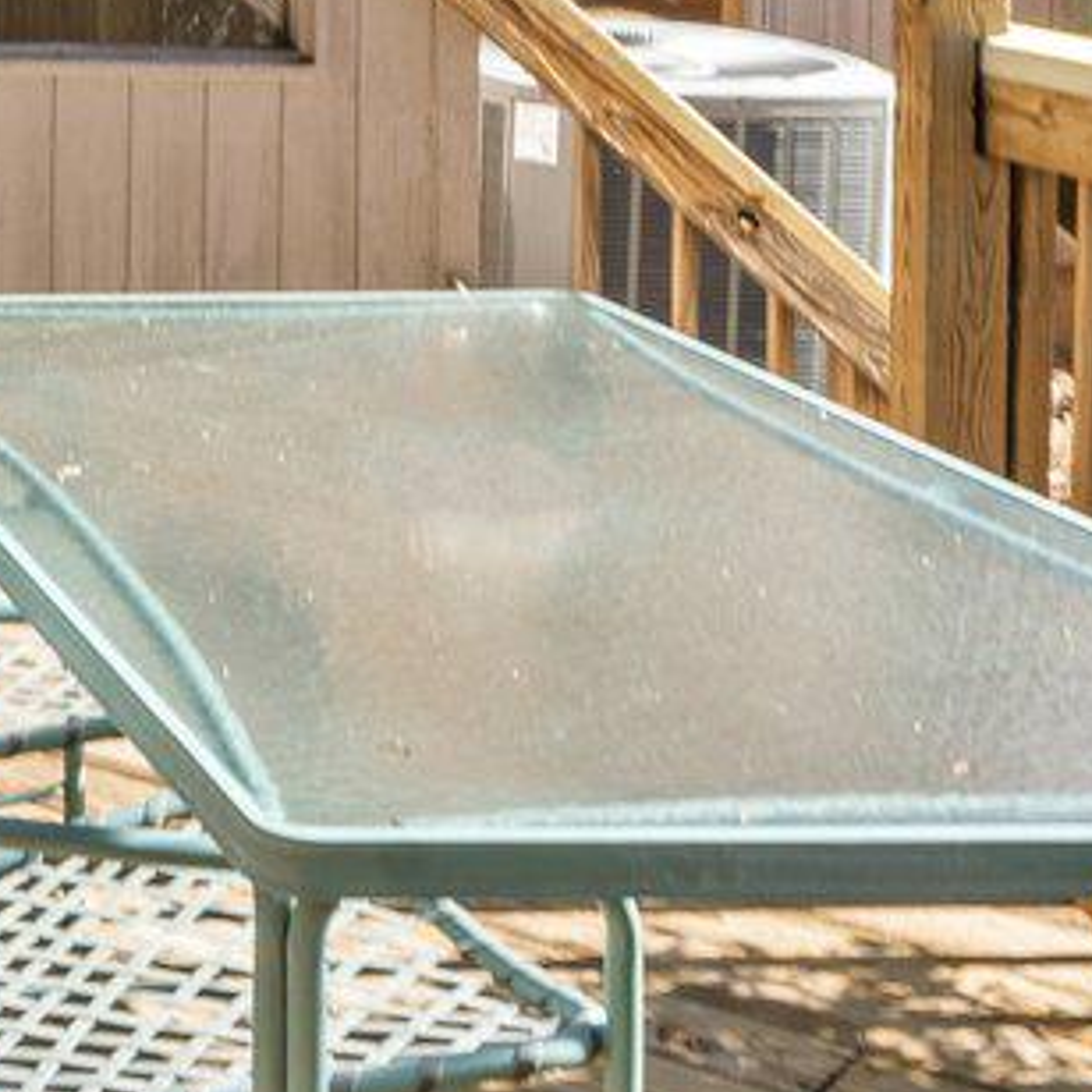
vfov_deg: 20.2
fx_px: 2820
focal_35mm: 79
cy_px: -296
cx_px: -677
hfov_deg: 18.6
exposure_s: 1/50
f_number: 14
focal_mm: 14
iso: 250
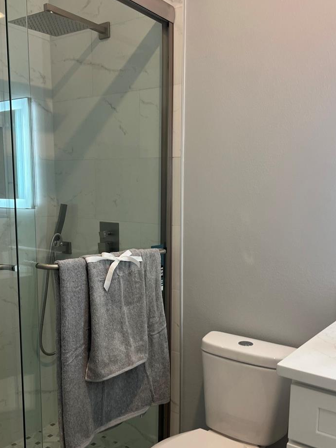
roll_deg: -0.7
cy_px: 258
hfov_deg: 41.7
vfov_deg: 53.7
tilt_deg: -5.6
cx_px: 184
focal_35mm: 34
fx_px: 440
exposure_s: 1/60
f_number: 1.5
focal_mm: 5.7
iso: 100
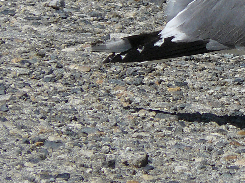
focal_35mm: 1169
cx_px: 311
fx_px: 8273
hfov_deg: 1.7
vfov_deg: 1.3
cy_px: 22
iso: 100
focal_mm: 72
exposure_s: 1/400
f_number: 8
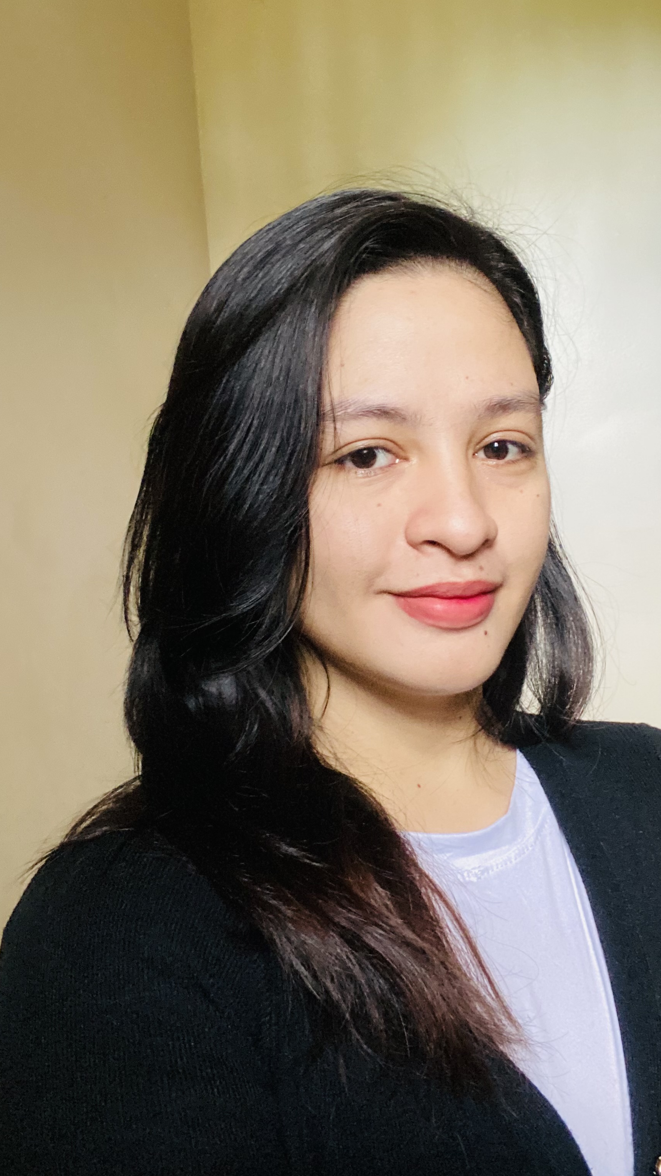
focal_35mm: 33
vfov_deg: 59.5
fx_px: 1028
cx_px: 422
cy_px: 590
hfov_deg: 35.4
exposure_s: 1/30
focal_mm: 2.71
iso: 400
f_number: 2.2
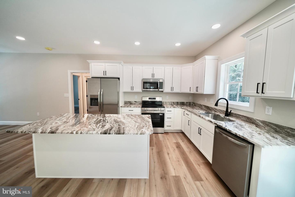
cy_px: 98
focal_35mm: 12
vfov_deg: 90.0
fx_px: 98
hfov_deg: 112.6
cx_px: 148
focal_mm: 12
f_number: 4
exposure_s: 1/160
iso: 500
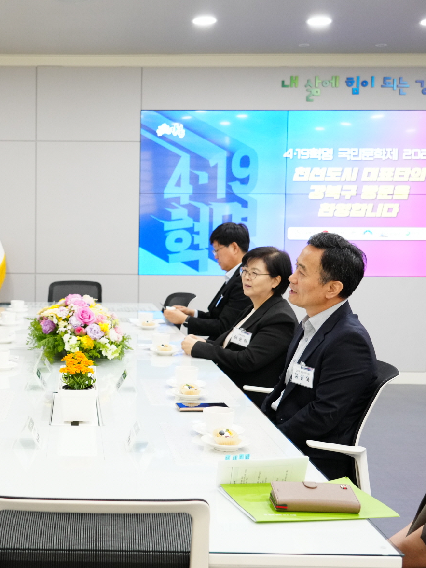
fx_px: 820
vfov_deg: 38.2
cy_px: 287
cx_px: 46
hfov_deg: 28.1
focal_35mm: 50
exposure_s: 1/125
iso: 2500
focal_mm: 34
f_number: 4.5
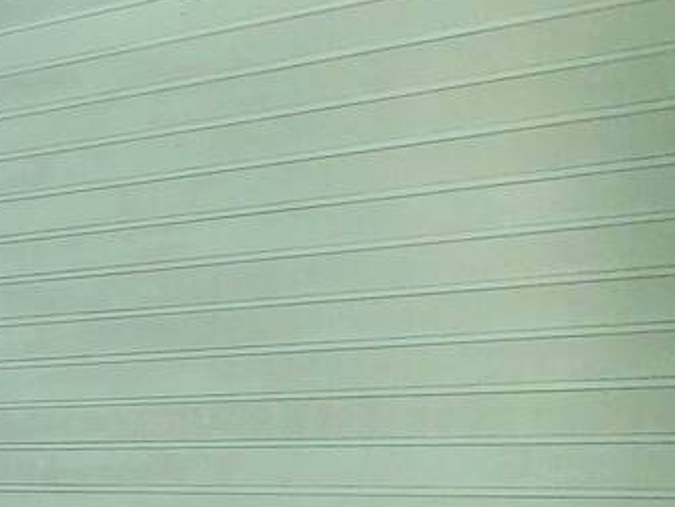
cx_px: -564
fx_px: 1093
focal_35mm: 56
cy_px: 497
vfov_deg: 25.0
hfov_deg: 21.3
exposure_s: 1/24
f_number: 2.2
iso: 800
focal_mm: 2.2
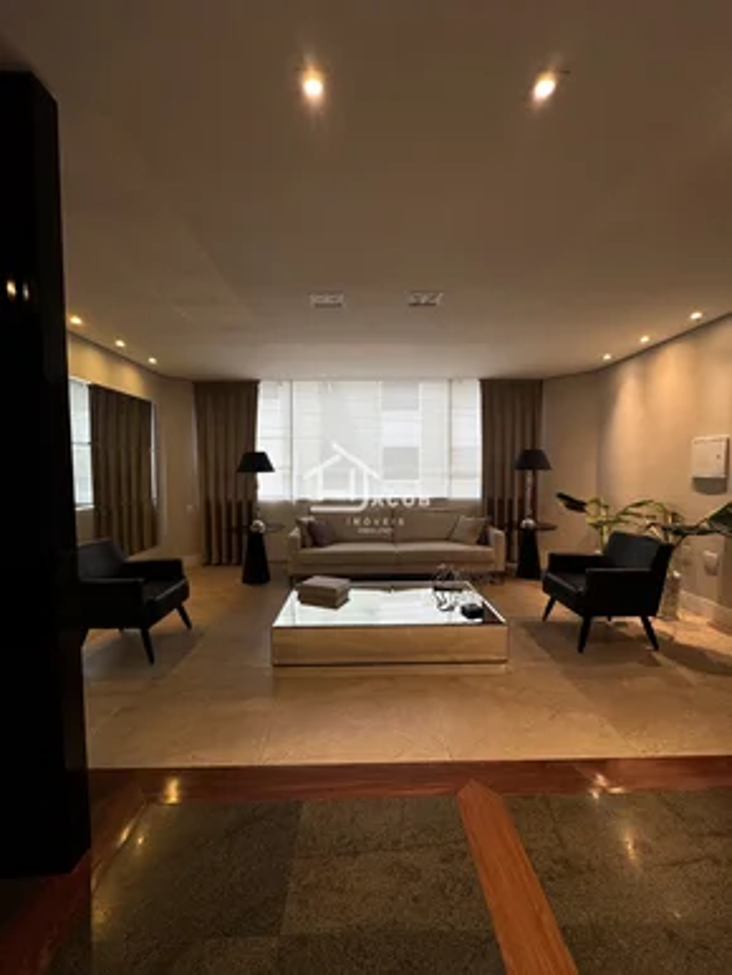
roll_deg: +1.4
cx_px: 366
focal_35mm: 14
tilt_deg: -2.8
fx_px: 394
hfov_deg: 85.7
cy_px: 488
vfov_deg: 102.0
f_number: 2.2
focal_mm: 2.22
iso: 160
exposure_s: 1/60
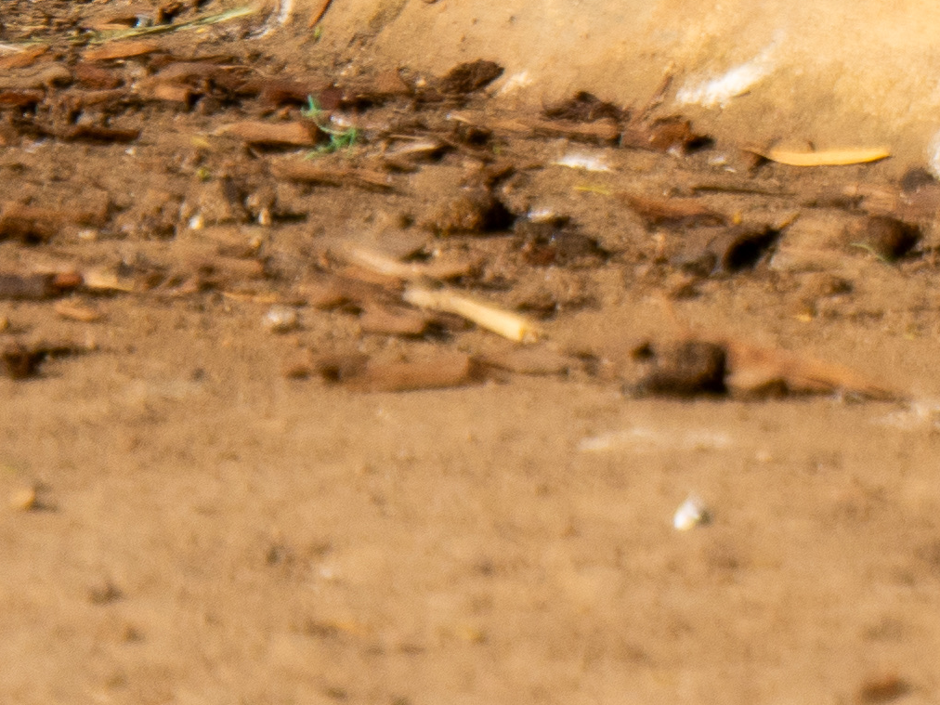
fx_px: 37850
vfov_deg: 1.1
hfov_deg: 1.4
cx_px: 2539
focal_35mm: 1394
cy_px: -1032
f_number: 6.3
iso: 100
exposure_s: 1/400
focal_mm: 163
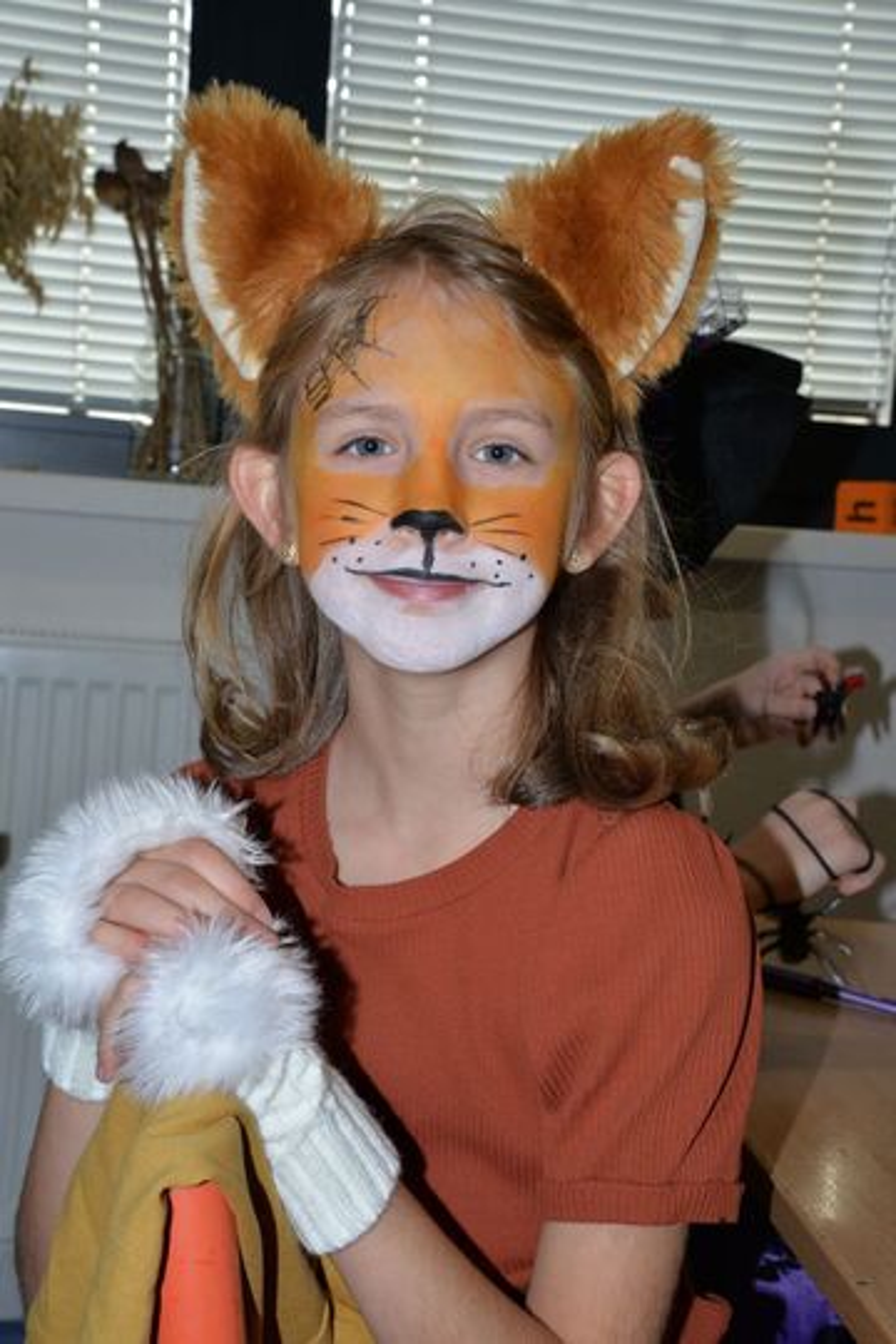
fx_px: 2314
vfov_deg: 32.4
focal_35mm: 62
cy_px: 672
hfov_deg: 21.9
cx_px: 448
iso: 640
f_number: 14
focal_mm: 62
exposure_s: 1/100
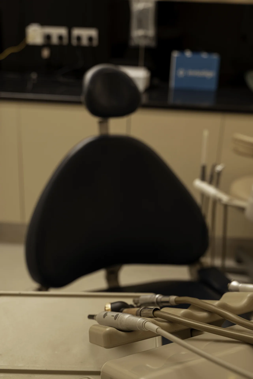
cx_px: 126
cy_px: 190
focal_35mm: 45
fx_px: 474
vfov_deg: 43.6
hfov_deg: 29.9
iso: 160
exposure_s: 1/160
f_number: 4.5
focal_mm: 45
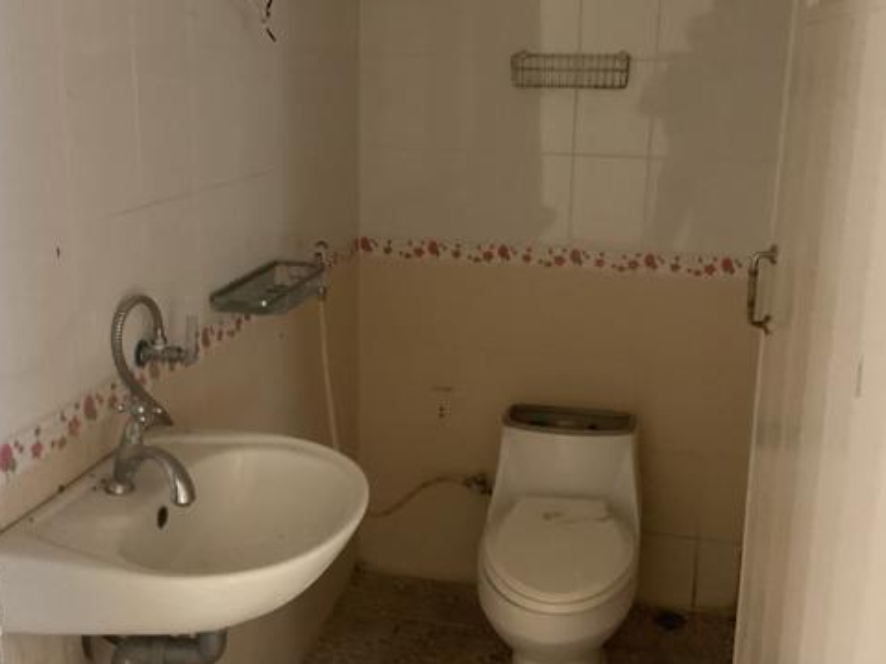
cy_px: 280
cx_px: 455
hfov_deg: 46.8
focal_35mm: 40
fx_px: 1024
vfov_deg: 35.9
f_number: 1.8
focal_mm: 3
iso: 320
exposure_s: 1/30
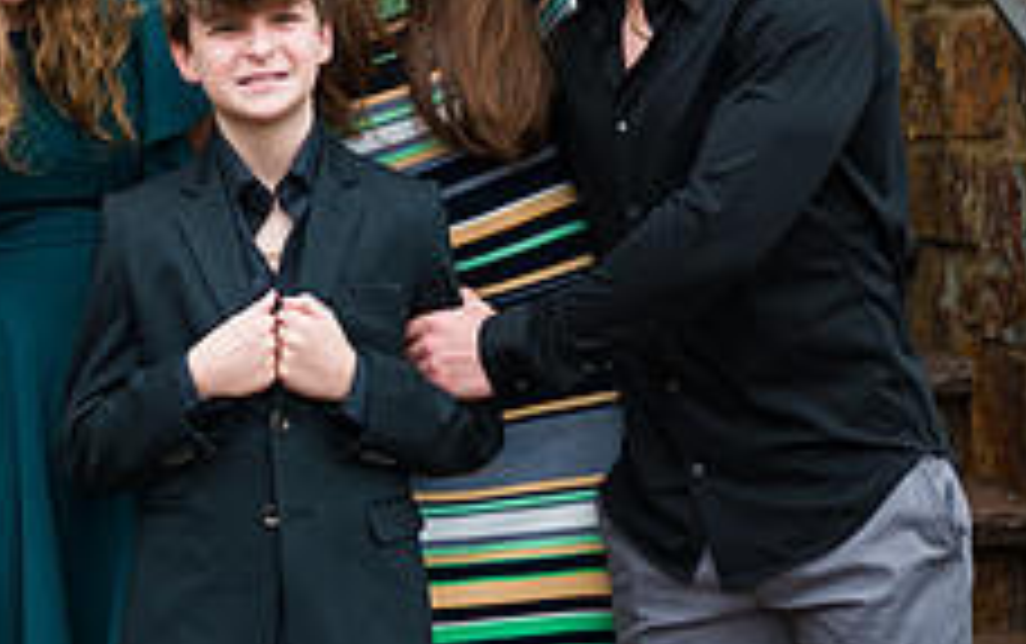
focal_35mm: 133
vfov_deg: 9.9
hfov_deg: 15.6
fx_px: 3723
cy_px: 148
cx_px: 299
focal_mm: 48
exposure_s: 1/500
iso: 320
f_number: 4
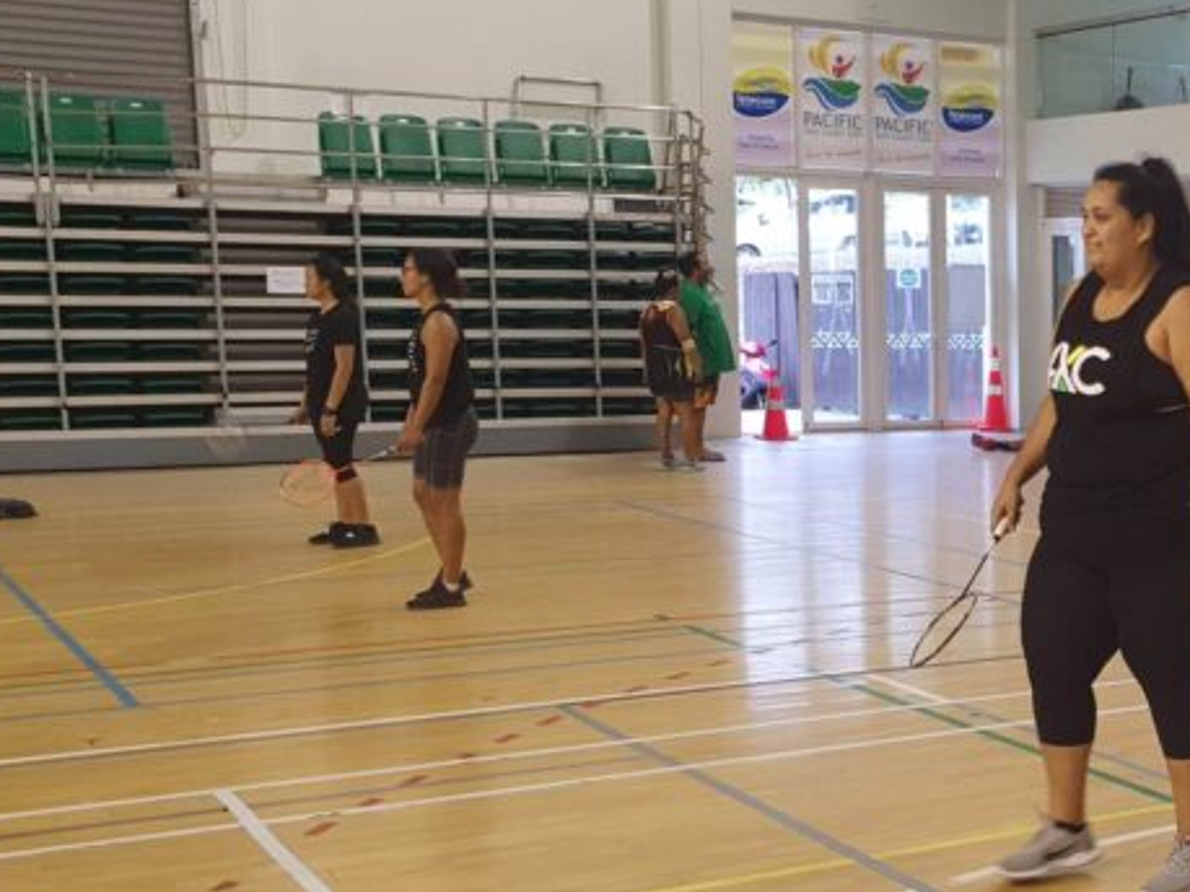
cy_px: 563
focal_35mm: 58
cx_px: 1255
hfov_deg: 30.3
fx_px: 1993
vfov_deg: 25.1
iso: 80
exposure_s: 1/50
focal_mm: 4.32
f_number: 2.4
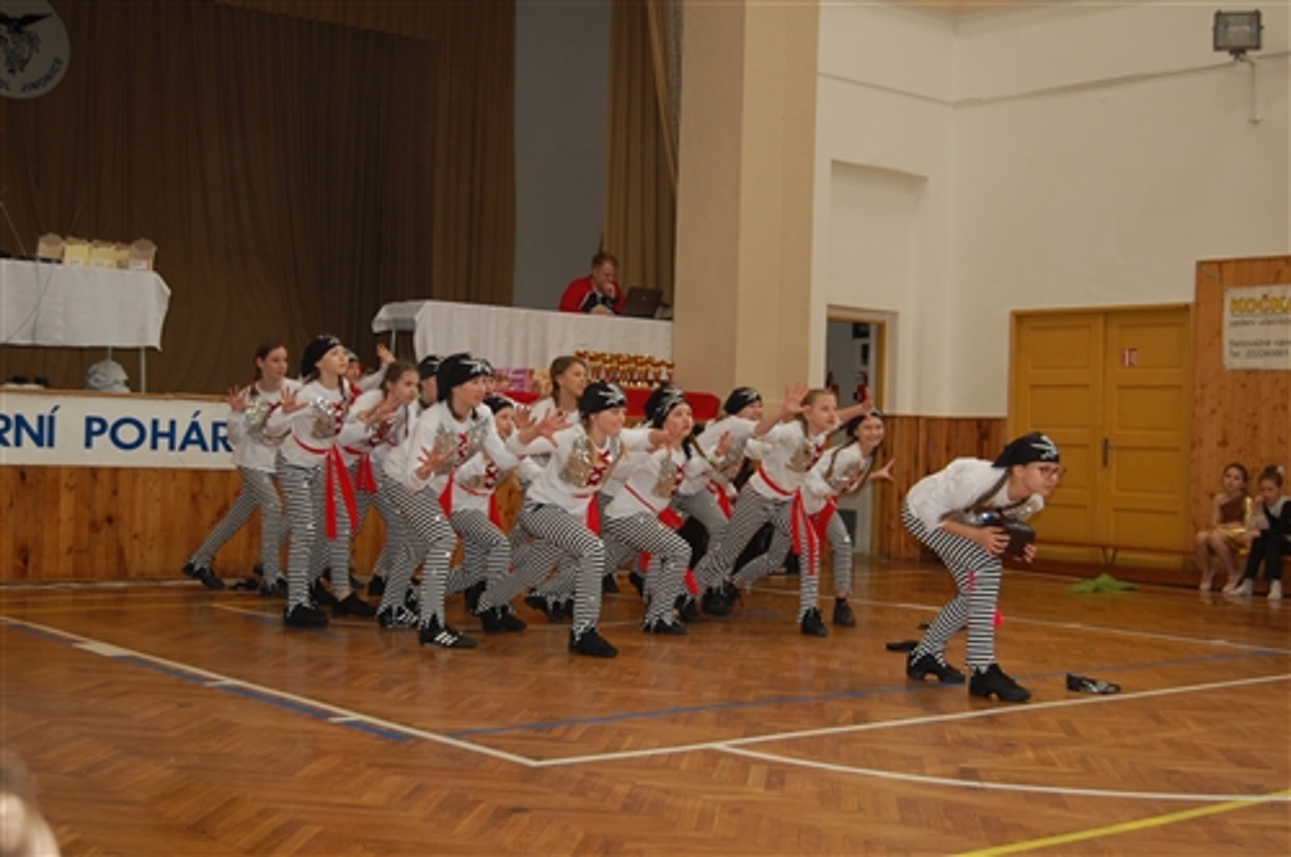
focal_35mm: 48
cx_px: 646
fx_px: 1719
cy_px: 428
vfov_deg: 28.0
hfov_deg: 41.2
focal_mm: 32
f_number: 4.5
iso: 400
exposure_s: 1/60
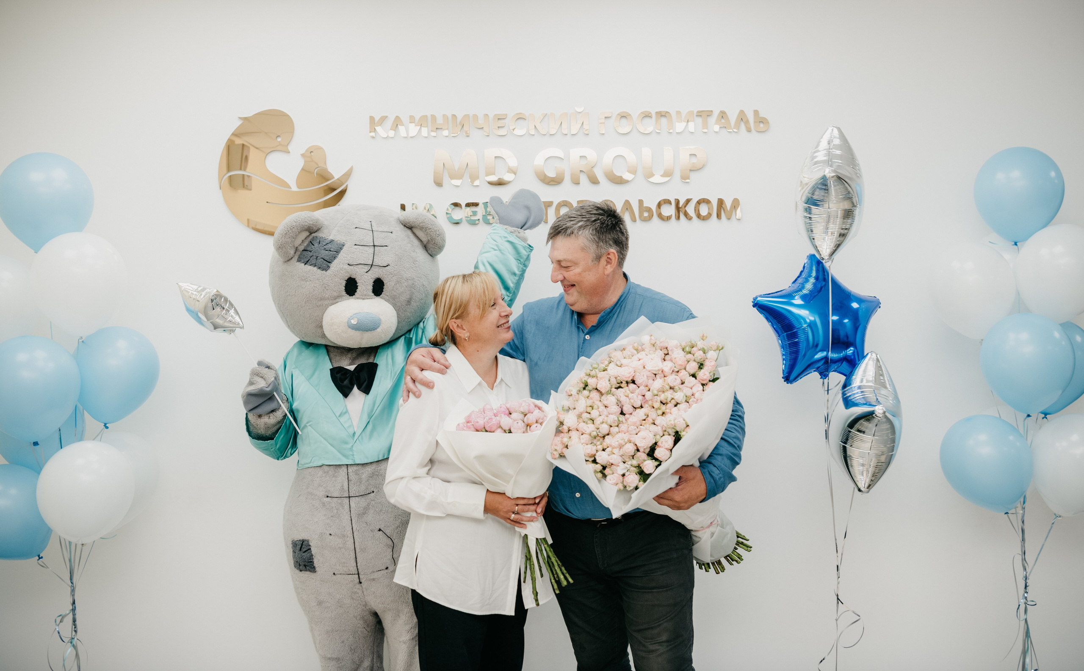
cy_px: 291
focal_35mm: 34
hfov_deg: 56.2
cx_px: 562
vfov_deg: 36.5
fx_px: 1015
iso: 320
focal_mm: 32
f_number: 4
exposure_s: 1/160
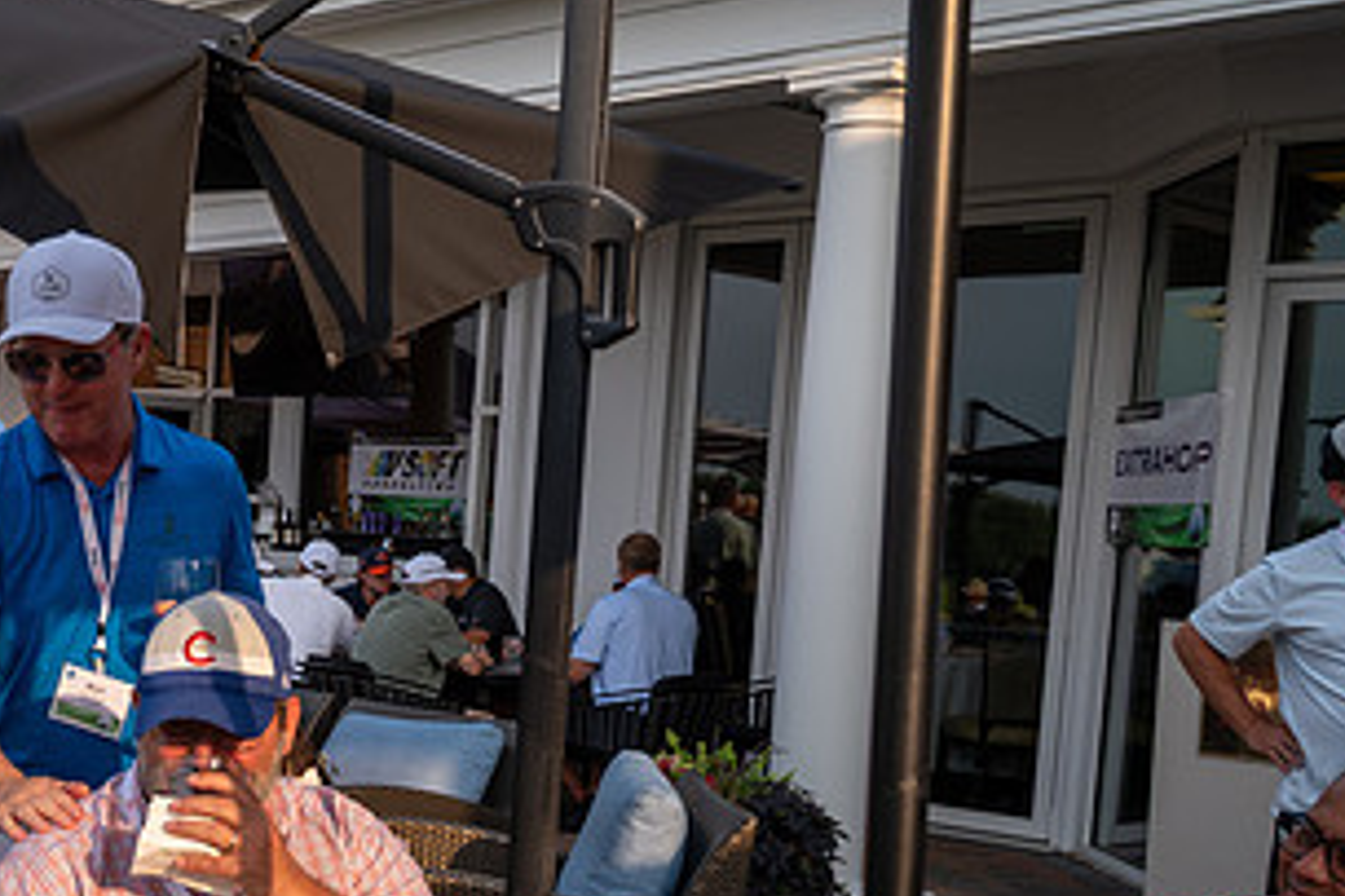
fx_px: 2166
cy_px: 715
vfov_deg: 23.0
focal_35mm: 58
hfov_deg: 32.9
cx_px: 150
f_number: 6.3
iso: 250
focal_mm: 30.5
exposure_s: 1/400
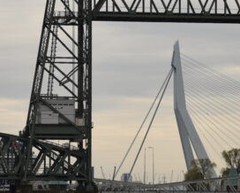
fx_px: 1415
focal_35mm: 199
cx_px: 115
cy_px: 138
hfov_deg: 9.7
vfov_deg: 7.8
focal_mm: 50
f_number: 5
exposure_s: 1/2000
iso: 250
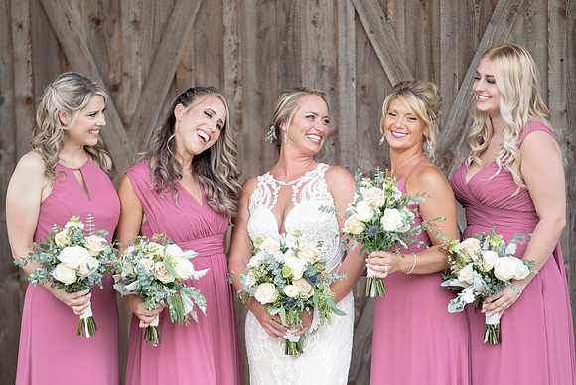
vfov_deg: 6.7
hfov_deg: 10.0
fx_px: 3292
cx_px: 295
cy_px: 209
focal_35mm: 206
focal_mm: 189
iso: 125
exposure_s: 1/250
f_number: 2.8
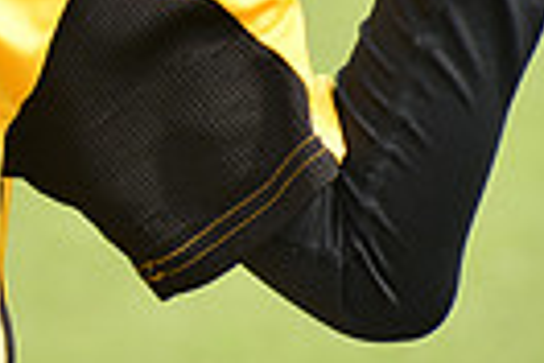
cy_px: -274
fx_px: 10637
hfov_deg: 2.9
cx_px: -462
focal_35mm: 704
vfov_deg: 1.9
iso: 200
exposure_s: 1/250
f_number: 9
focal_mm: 160
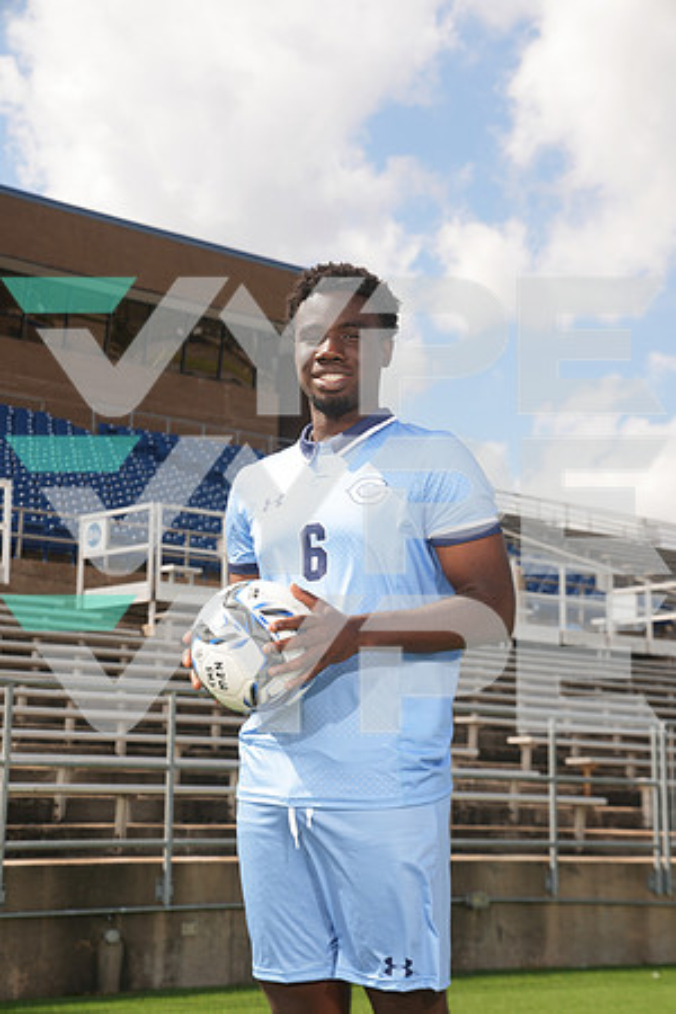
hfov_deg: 19.5
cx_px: 338
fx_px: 1972
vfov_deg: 28.8
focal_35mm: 70
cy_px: 507
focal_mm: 70
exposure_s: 1/200
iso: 100
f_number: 8
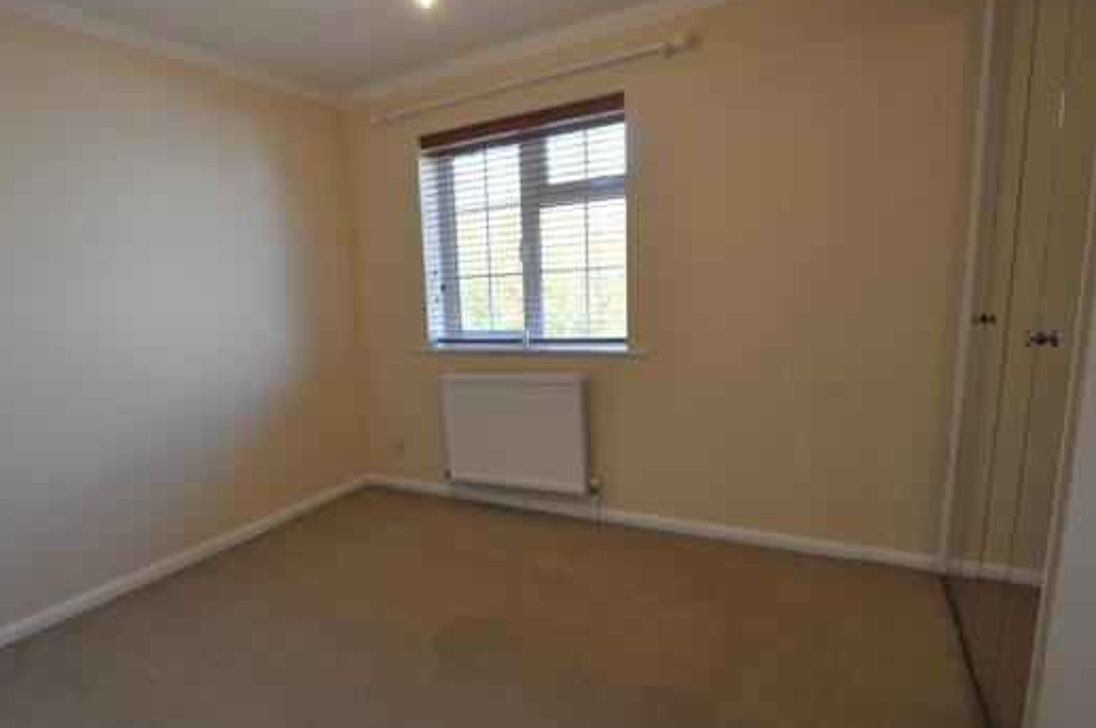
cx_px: 438
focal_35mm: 19
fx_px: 578
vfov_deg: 64.3
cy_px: 402
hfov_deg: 85.9
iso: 400
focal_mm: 10
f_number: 4
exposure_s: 1/60
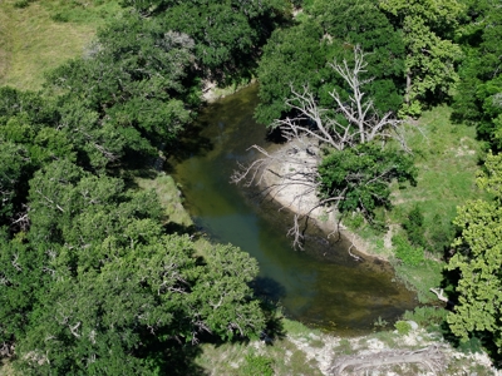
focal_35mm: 70
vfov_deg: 21.0
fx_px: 1015
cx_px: 251
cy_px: 188
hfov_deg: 27.8
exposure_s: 1/160
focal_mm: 19.35
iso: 100
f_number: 2.8
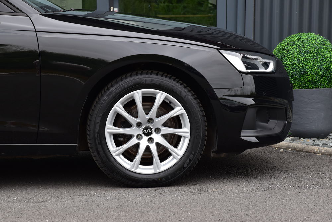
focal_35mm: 135
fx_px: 1245
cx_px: 166
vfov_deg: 10.2
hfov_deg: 15.2
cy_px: 111
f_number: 10
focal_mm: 90
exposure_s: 1/200
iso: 400
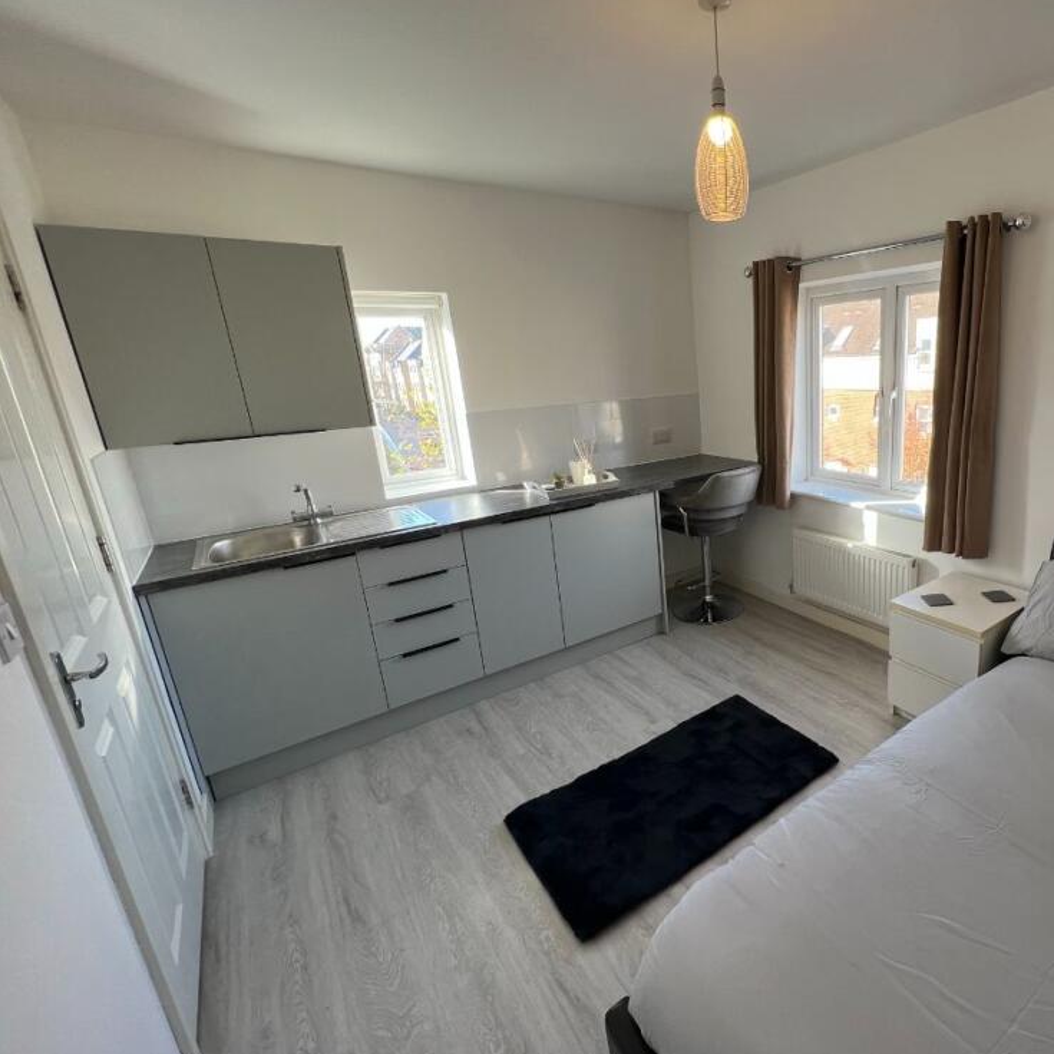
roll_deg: +2.3
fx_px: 551
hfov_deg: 83.3
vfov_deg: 87.4
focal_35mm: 16
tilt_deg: -15.6
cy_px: 513
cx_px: 733
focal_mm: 1.57
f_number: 1.8
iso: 40
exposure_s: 1/99
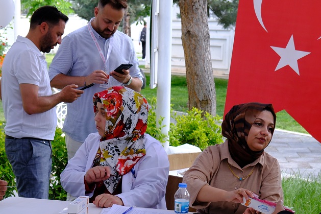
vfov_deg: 15.2
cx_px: 95
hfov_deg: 22.7
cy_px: 183
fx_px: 793
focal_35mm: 89
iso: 400
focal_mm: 27.5
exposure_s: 1/200
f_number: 4.5
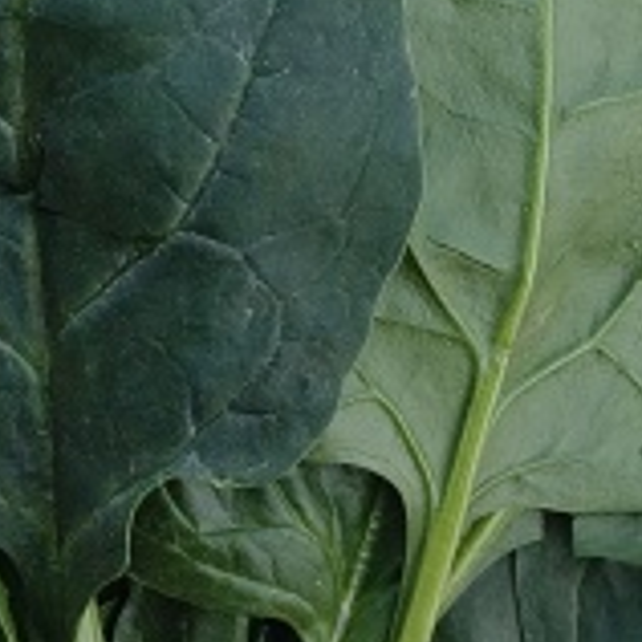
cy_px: 486
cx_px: 325
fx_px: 2875
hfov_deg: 12.7
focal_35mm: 137
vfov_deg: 12.7
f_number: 1.88
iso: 50
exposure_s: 1/2717
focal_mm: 5.5
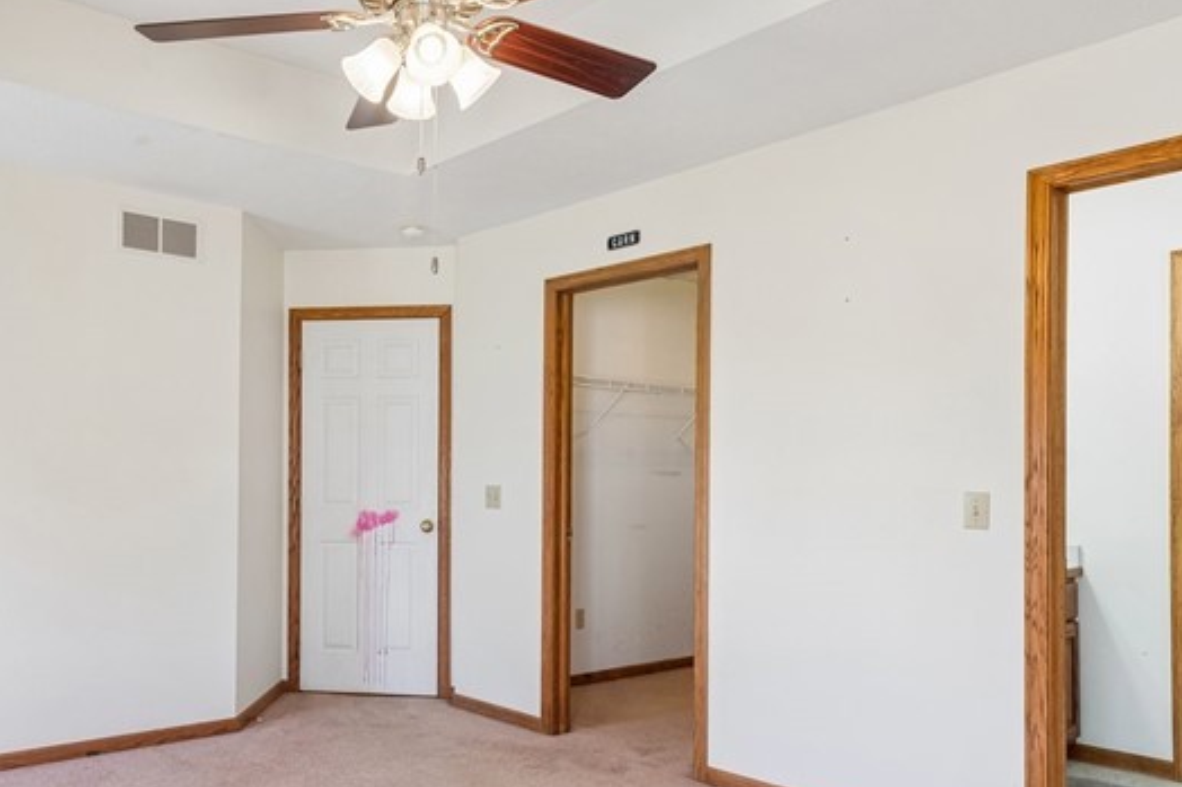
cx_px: 390
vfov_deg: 44.7
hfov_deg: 62.0
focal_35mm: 29
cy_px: 468
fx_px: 952
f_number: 4.5
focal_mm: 14
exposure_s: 1/50
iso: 200
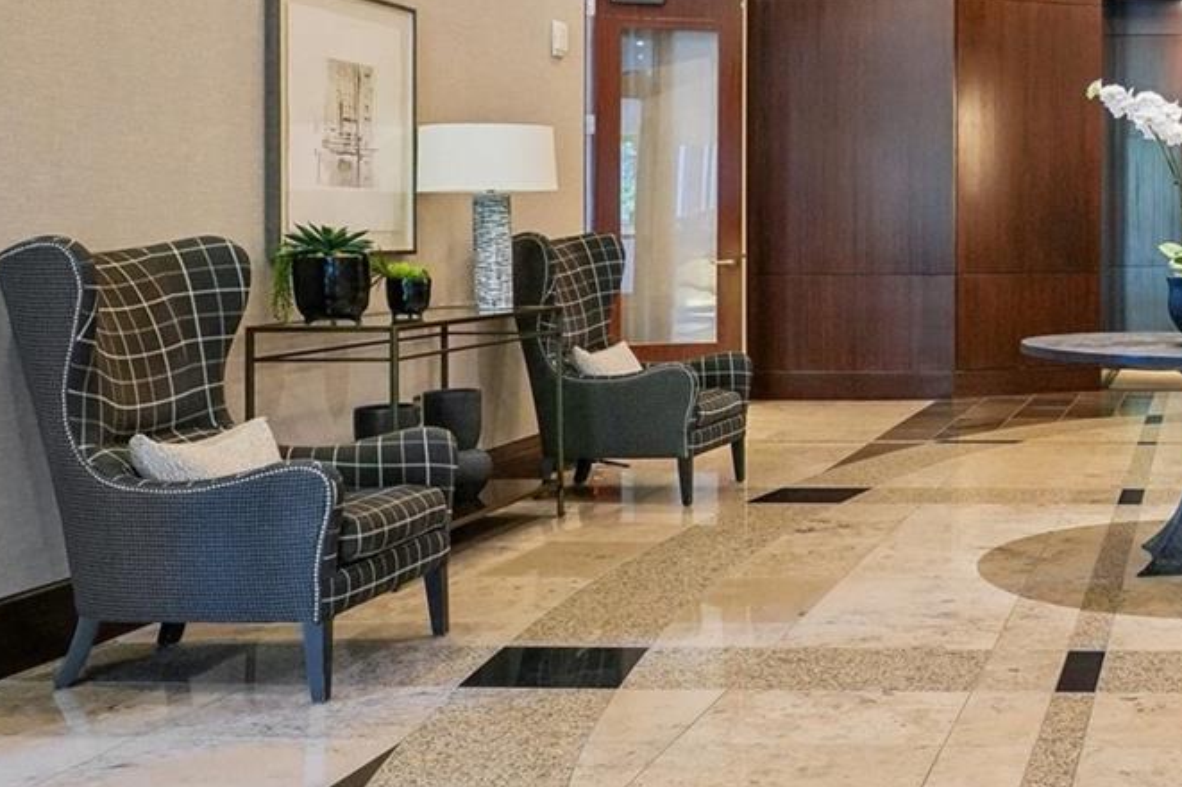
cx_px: 1152
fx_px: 1549
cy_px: 229
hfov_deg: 37.7
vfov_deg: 28.2
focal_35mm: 47
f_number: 8
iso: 500
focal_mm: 13
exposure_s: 1/4
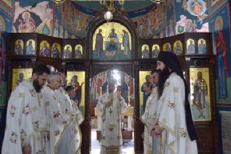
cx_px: 121
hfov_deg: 57.2
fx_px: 212
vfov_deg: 40.0
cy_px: 72
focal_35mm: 33
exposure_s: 1/100
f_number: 5
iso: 400
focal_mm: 20
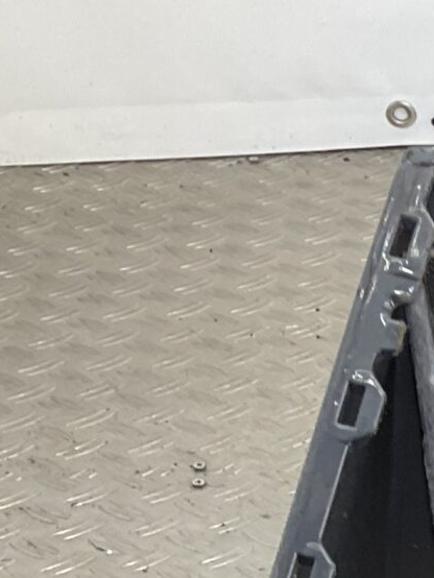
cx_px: 1065
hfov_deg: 9.7
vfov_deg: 13.9
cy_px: 824
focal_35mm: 134
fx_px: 2238
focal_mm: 3
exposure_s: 1/100
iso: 25
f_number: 1.8
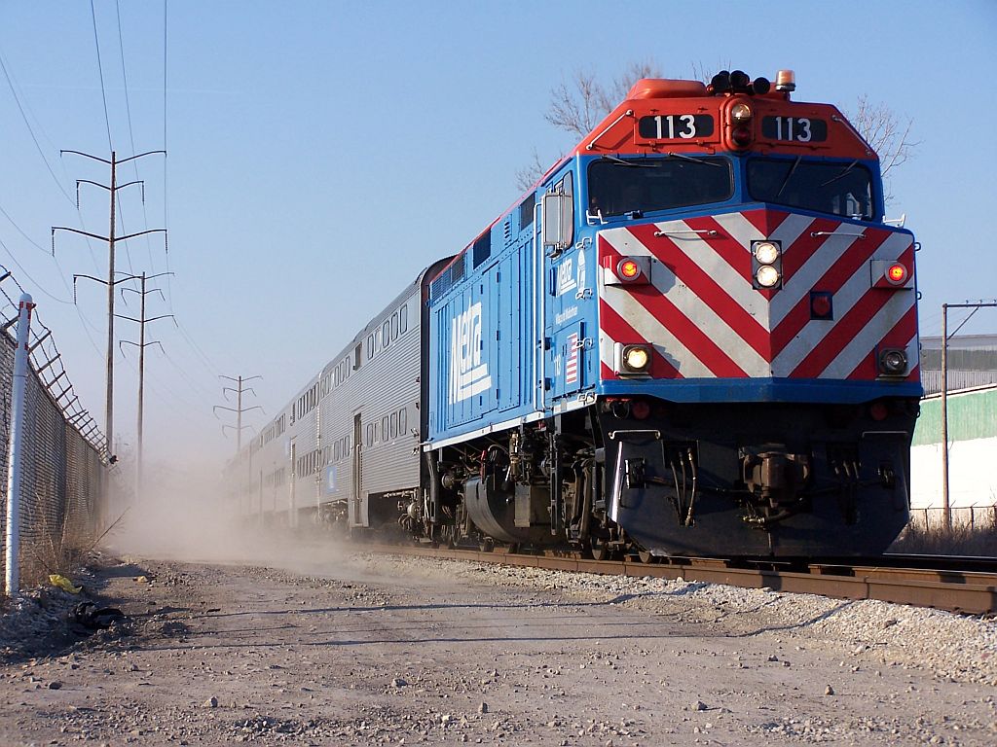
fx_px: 2707
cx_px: 498
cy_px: 374
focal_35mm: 94
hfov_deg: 20.9
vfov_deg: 15.7
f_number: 3.2
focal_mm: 15.6
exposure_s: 1/750
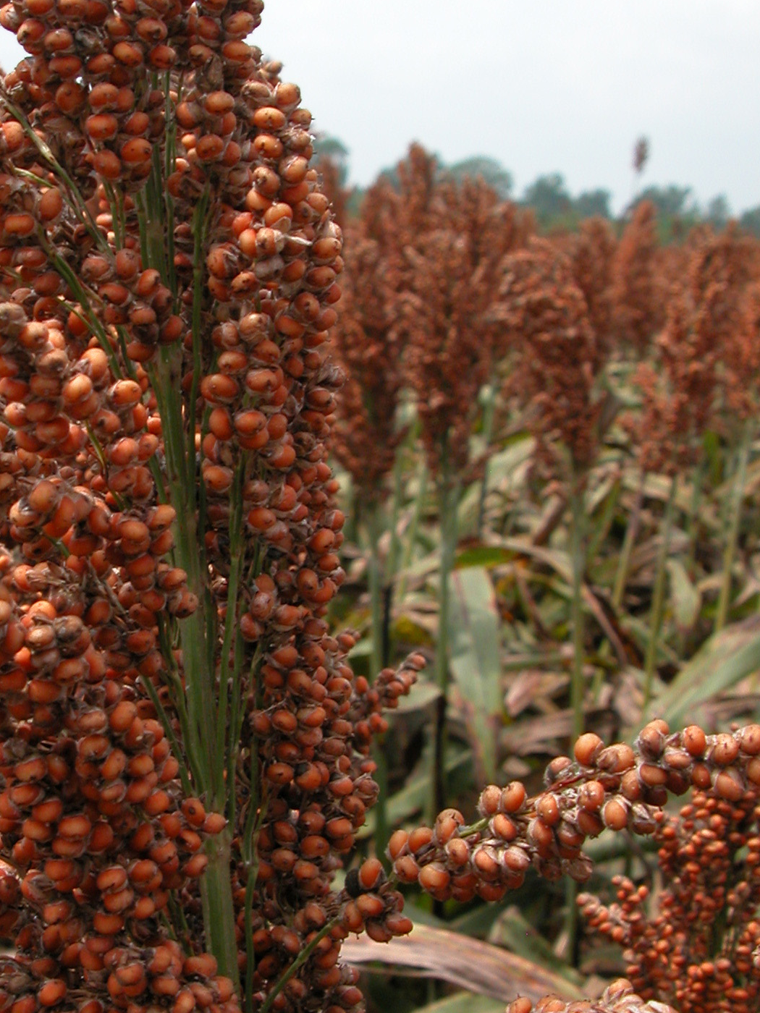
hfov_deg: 22.5
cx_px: 109
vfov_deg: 30.3
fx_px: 1874
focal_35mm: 64
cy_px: 539
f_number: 5.6
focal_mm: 9
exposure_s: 1/352
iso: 100
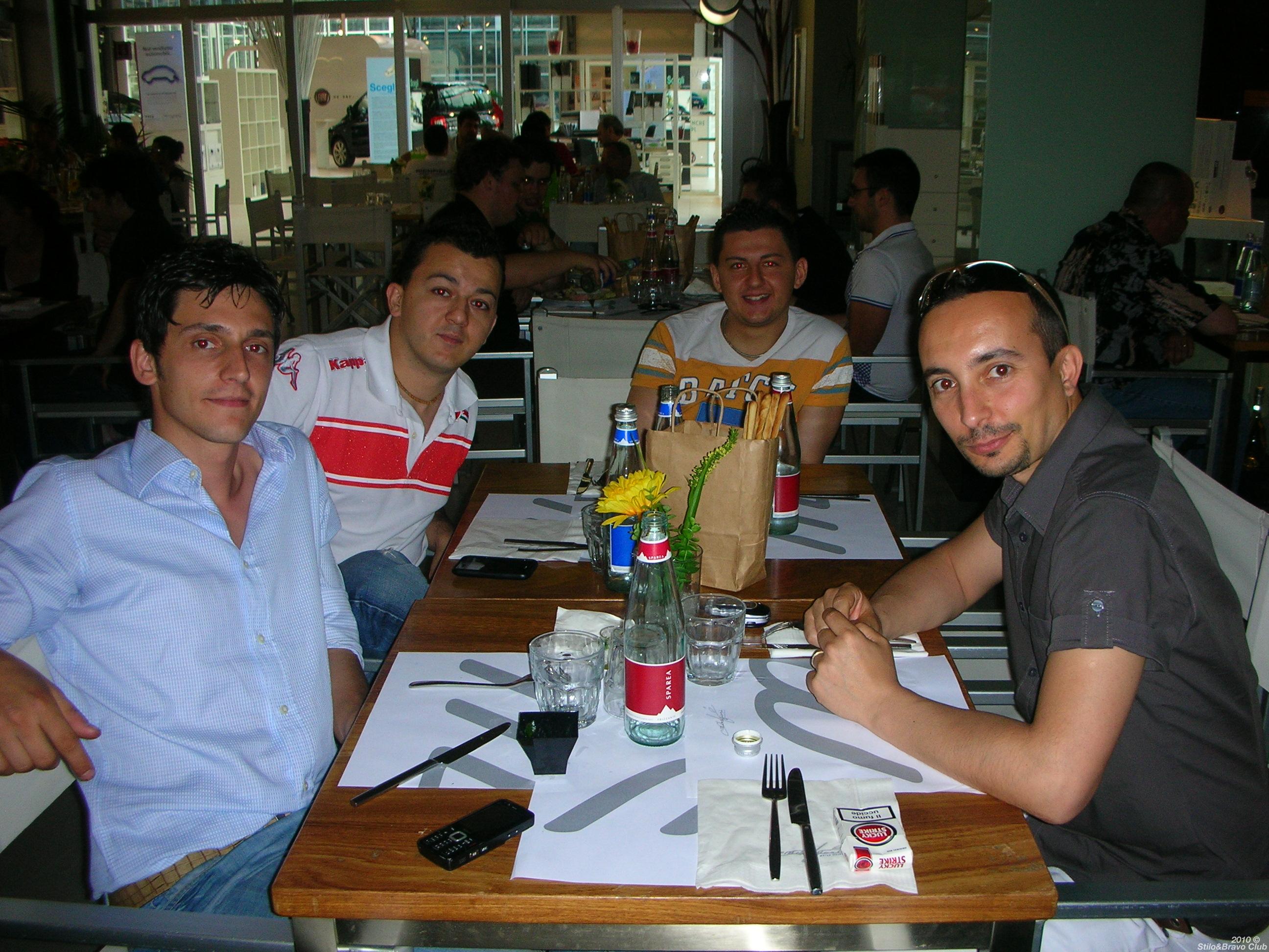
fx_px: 1283
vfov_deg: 40.7
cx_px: 634
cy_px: 476
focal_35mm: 35
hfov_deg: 52.6
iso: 75
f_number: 3
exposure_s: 1/60.1
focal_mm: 5.8
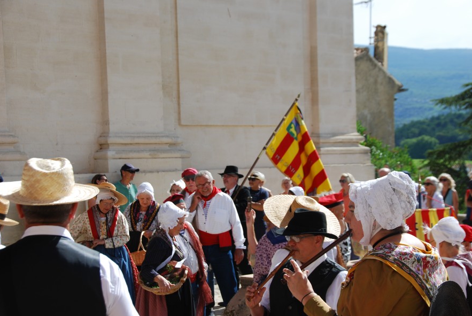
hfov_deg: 28.8
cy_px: 159
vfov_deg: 19.5
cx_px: 236
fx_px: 919
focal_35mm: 70
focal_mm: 46
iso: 100
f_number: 8
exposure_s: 1/250
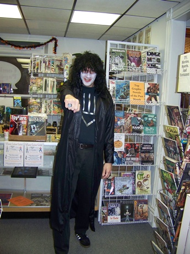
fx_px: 263
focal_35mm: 36
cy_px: 127
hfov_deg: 39.7
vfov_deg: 51.4
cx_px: 95
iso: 200
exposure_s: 1/30
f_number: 2.8
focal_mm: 5.85
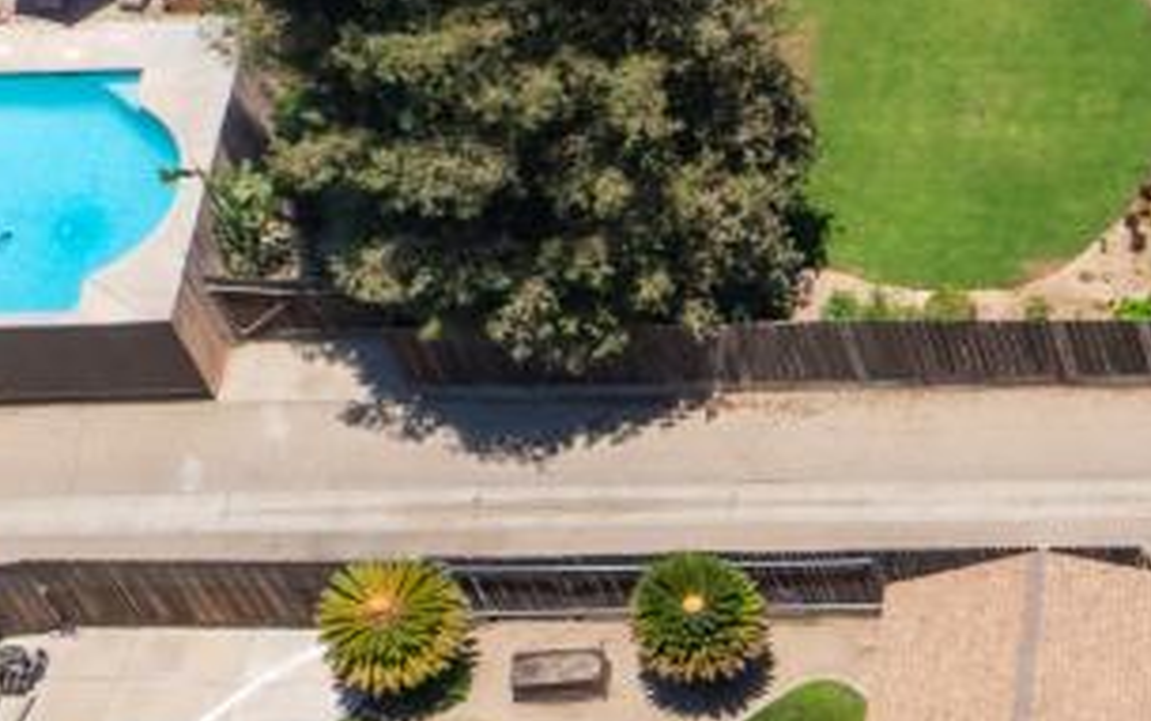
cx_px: 1943
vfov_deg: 9.8
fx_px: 3923
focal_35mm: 125
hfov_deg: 14.9
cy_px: 1433
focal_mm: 12.29
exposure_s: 1/2500
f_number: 2.8
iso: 100
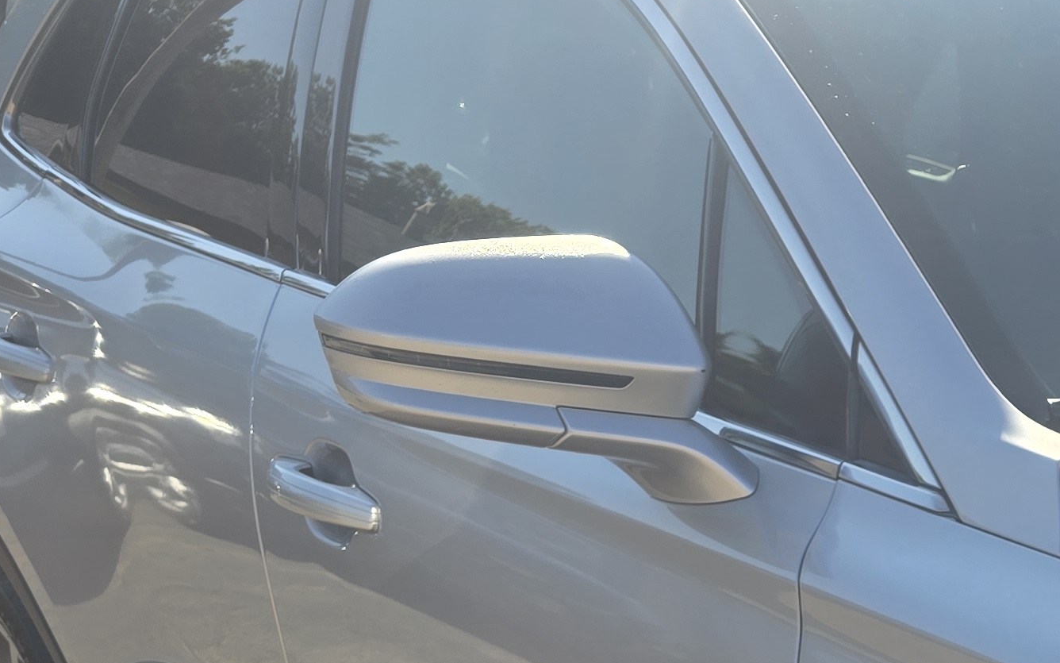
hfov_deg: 23.9
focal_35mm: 73
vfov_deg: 15.7
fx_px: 2109
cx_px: 1467
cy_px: 1135
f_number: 1.7
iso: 12
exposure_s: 1/529
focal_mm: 6.3
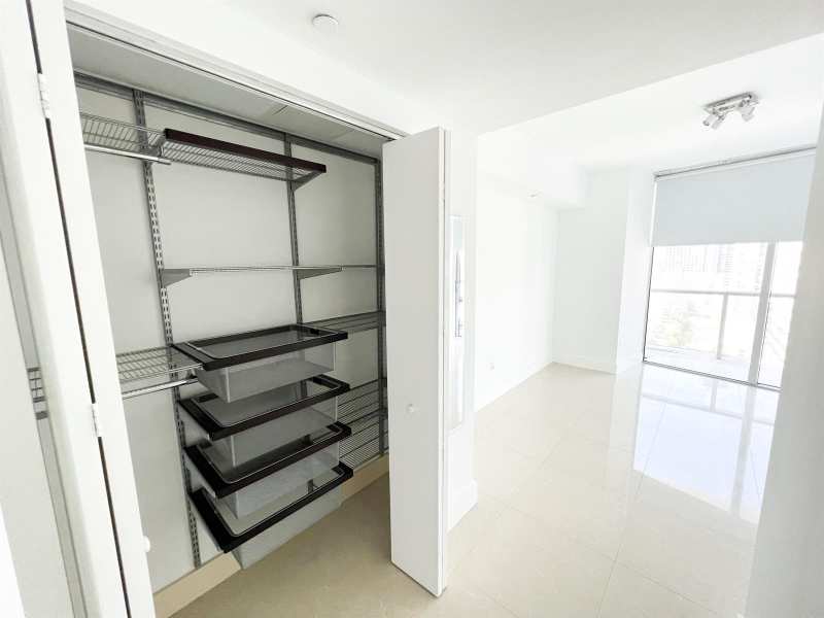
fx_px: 309
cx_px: 412
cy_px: 309
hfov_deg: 106.2
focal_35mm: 13
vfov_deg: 89.9
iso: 160
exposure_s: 1/120
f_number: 1.8
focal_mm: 1.57
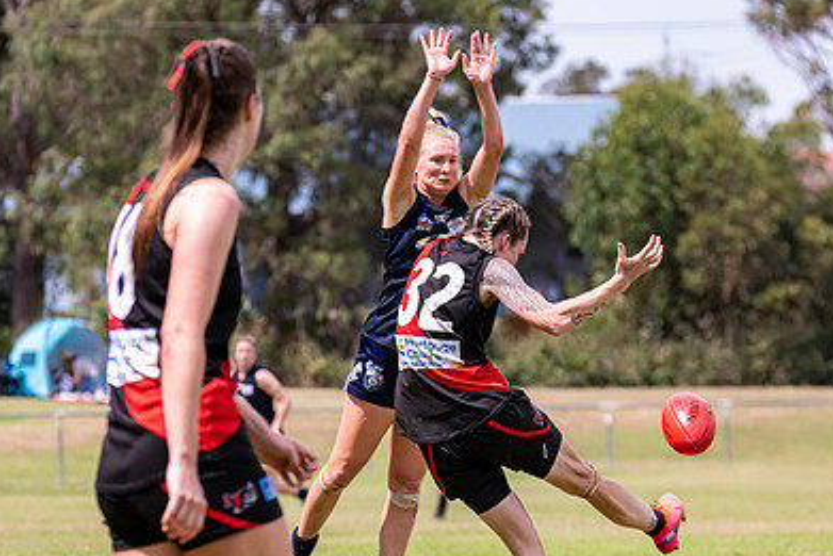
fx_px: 7962
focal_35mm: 344
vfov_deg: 4.0
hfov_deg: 6.0
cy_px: 325
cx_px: 352
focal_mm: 190
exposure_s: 1/2500
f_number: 6.3
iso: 800
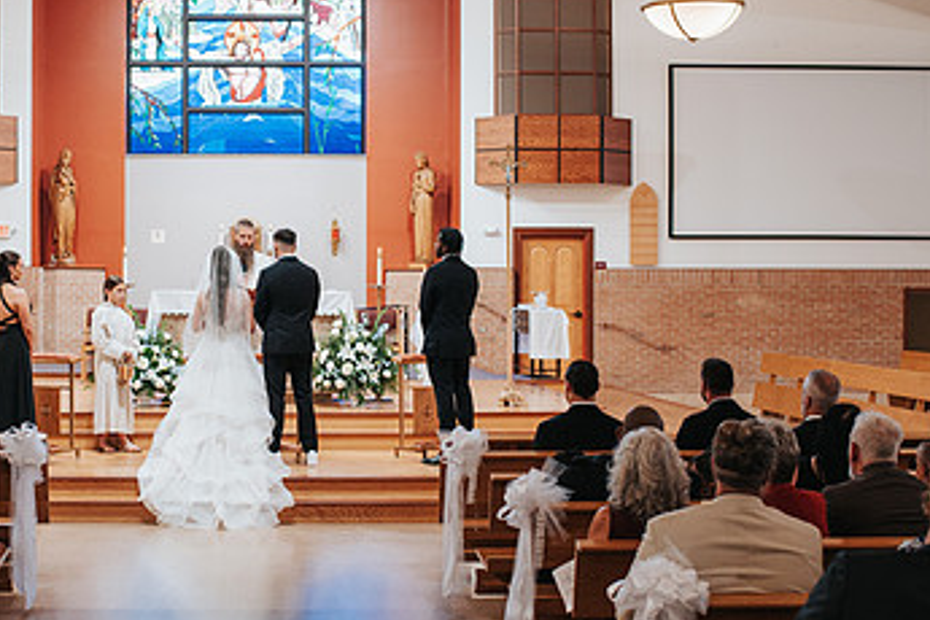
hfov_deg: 32.0
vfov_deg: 21.9
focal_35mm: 62
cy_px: 315
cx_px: 268
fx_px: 1602
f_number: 2.8
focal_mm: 35
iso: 900
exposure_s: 1/125
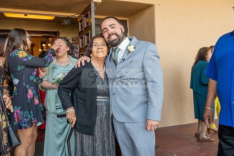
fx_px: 221
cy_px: 78
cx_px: 117
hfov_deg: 55.8
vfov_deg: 38.9
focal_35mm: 34
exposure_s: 1/100
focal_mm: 34
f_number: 5.6
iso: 250
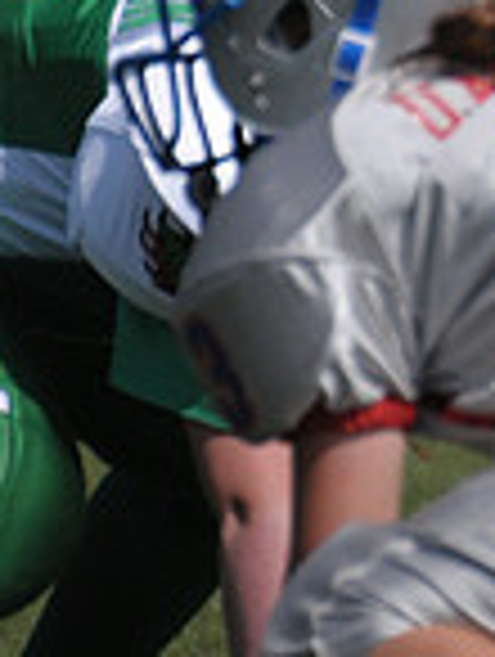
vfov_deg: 0.9
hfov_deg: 0.7
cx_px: 1184
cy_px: -25
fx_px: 43402
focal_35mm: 2283
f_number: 4
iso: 640
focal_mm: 400
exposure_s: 1/8000
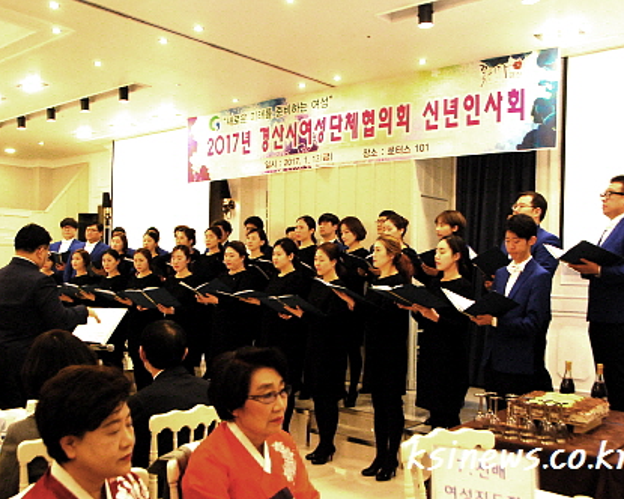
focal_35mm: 34
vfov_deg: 43.4
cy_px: 250
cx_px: 308
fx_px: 628
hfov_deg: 52.8
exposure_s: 1/80
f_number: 5.6
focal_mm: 20
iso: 1600
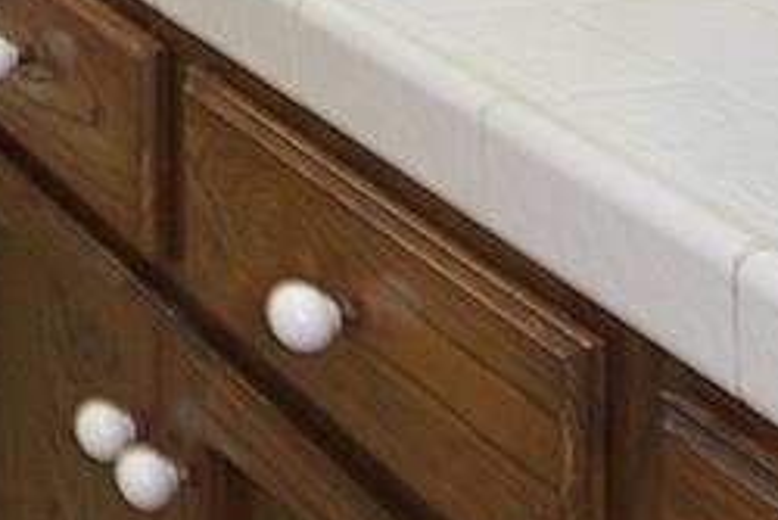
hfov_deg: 18.3
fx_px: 1946
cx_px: -576
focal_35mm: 90
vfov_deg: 12.4
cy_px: -680
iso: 200
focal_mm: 10
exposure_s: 1/80
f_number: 4.5
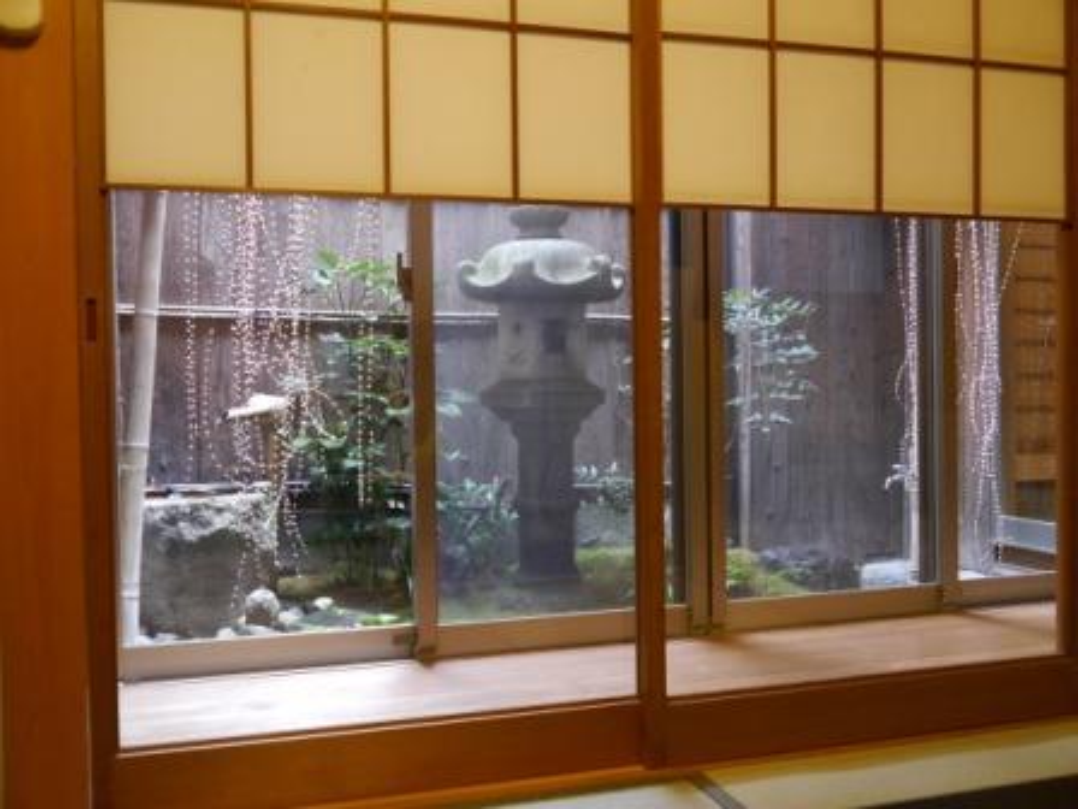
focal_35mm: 38
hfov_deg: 49.0
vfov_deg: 37.7
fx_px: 1183
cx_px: 539
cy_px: 404
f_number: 4.1
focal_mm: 19
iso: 1600
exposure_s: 1/25
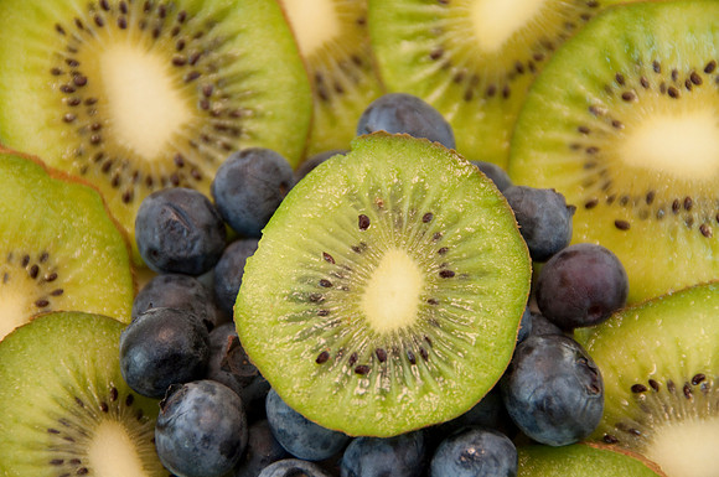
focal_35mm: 300
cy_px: 238
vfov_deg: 4.6
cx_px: 360
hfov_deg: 6.9
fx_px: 5983
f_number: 5.6
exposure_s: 1/250
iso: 800
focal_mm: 200
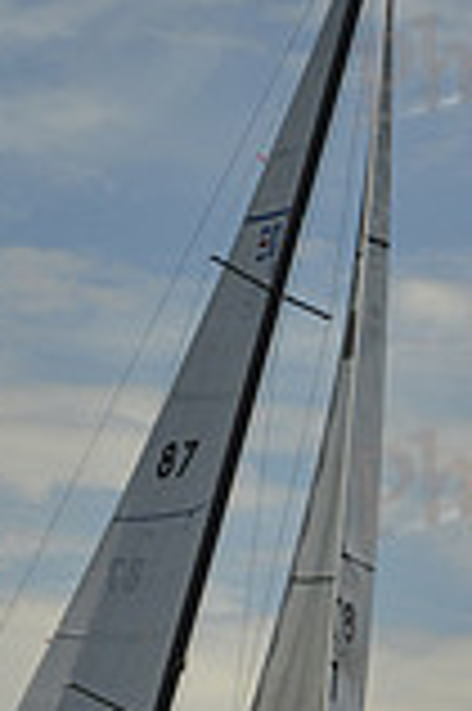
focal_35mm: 257
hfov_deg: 5.3
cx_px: 119
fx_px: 5065
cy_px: 724
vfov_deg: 8.0
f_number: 9
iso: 280
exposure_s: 1/1600
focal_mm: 70
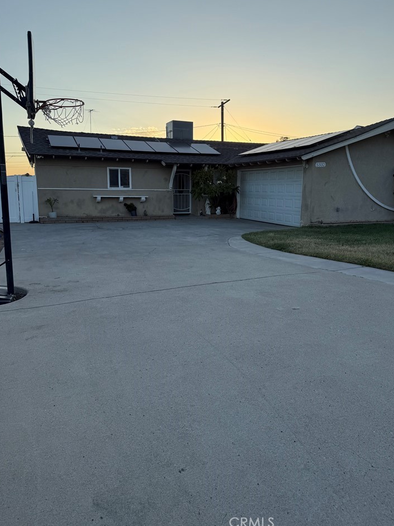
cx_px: 206
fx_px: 394
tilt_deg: -8.1
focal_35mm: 26
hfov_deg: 53.1
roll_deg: -0.9
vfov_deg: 67.2
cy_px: 245
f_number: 1.78
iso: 80
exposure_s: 1/2000
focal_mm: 6.76
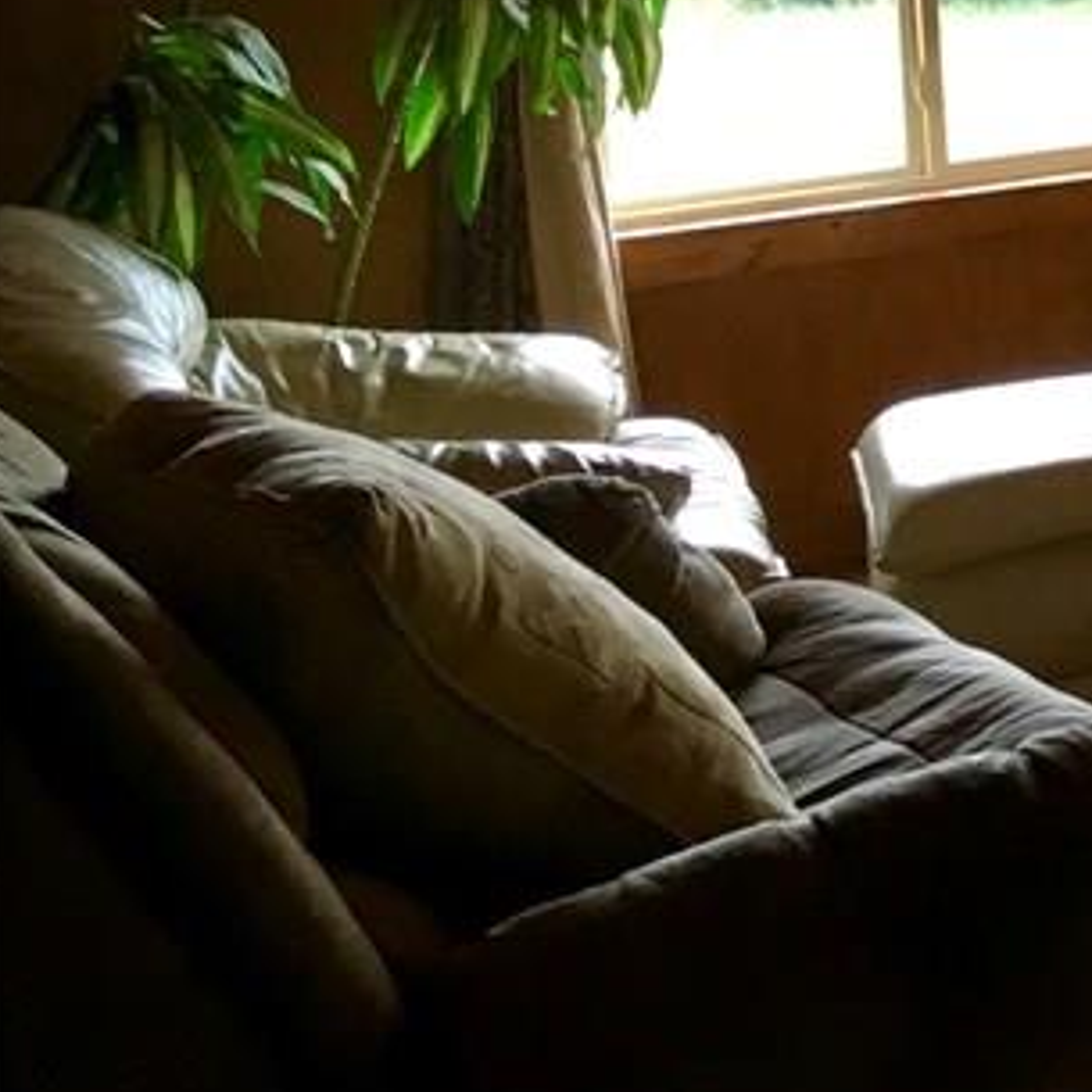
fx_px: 3069
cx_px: 1808
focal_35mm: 86
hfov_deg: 17.4
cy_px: -172
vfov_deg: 19.2
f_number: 2.2
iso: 32
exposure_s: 1/30
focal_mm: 4.15
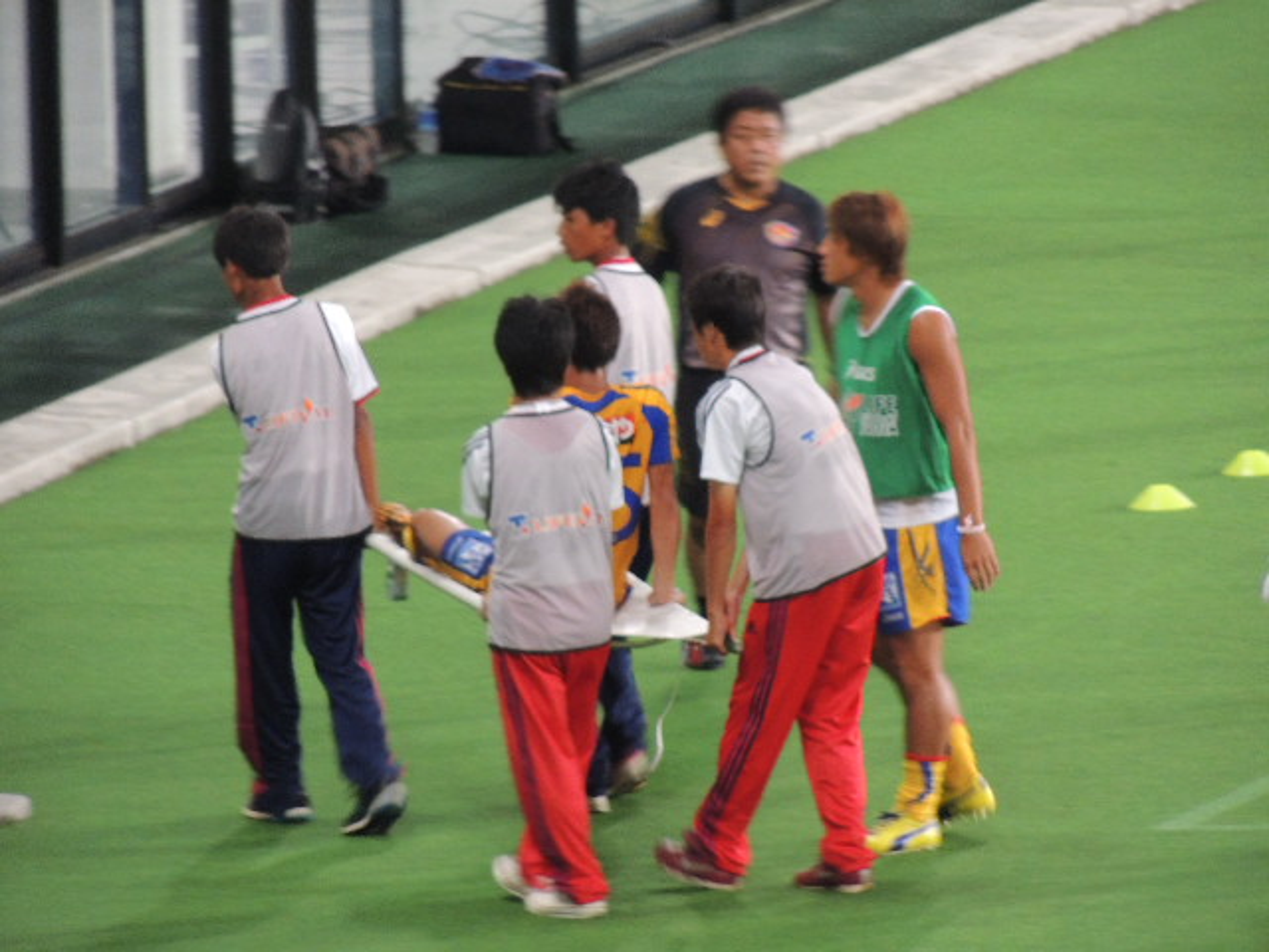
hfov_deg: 2.6
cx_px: 634
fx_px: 27495
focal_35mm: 750
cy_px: 476
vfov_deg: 2.0
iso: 800
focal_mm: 133.7
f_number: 5.1
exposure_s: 1/25
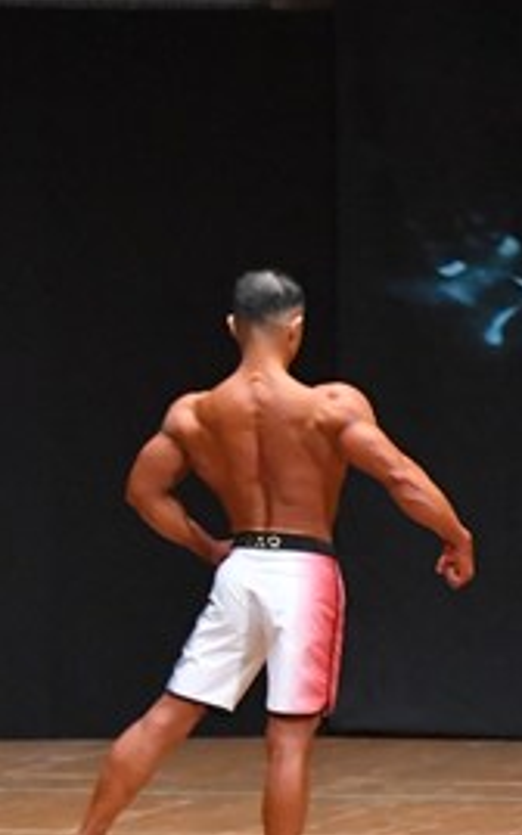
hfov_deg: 3.0
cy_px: 562
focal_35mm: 432
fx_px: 9838
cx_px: 1042
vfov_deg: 4.9
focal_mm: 98
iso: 8000
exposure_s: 1/400
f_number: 5.6
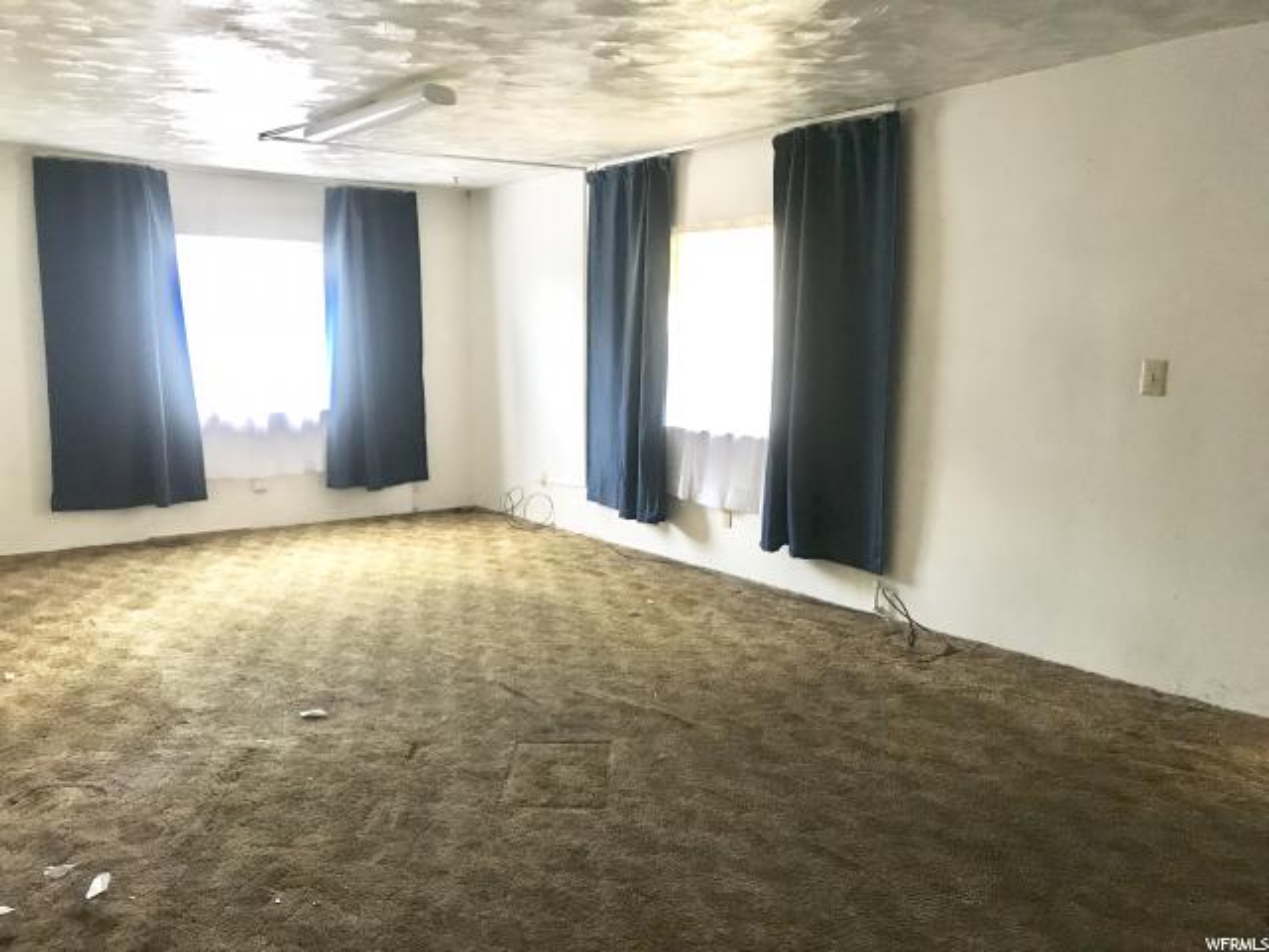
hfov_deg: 63.4
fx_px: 1026
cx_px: 634
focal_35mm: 28
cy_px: 476
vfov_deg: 49.7
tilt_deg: -7.6
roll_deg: -0.3
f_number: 1.8
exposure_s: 1/15
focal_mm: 3.99
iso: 64
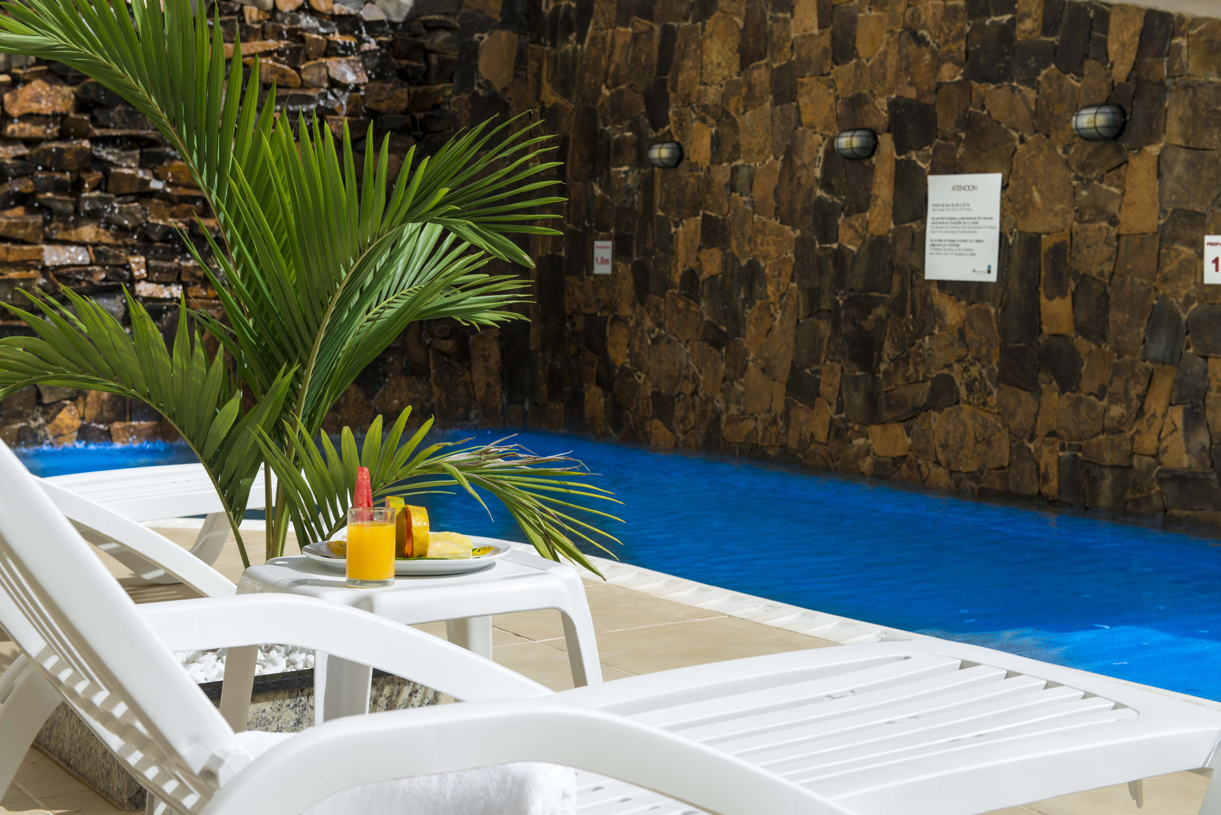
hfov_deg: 34.5
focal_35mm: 58
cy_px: 408
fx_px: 1968
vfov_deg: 23.4
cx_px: 610
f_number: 10
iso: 250
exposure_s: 1/640
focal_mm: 58
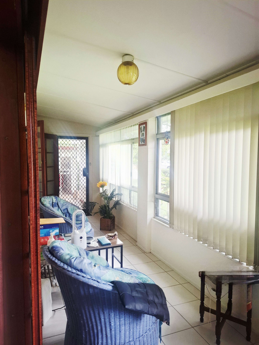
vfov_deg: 73.9
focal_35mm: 23
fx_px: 229
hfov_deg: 58.9
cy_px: 172
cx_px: 130
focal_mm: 5.54
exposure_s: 1/50
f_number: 1.8
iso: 160
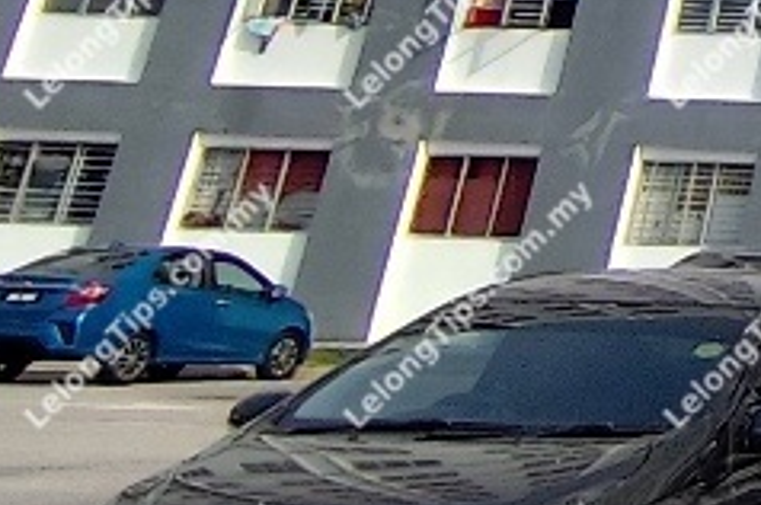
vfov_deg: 12.9
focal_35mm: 88
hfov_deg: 15.8
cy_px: -587
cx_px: 1677
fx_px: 1858
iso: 50
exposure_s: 1/1600
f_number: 2.2
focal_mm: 1.65
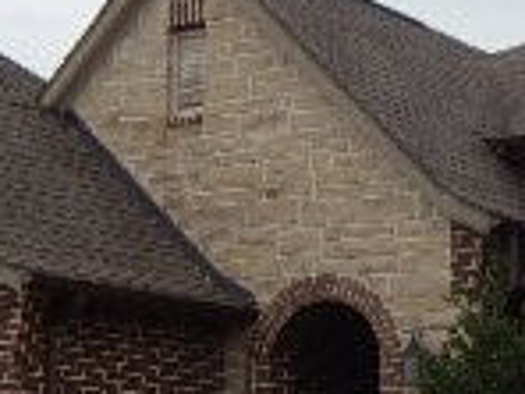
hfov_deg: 14.2
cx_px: 639
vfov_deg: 11.0
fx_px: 2032
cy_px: 319
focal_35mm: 134
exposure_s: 1/640
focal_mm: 5.6
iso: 125
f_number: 3.2
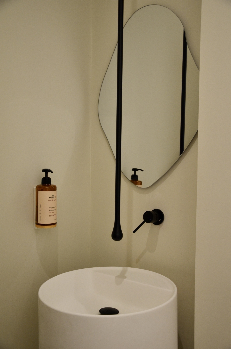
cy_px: 174
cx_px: 116
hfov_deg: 35.3
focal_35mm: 38
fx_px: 363
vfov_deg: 51.4
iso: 800
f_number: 4
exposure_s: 1/60
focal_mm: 25
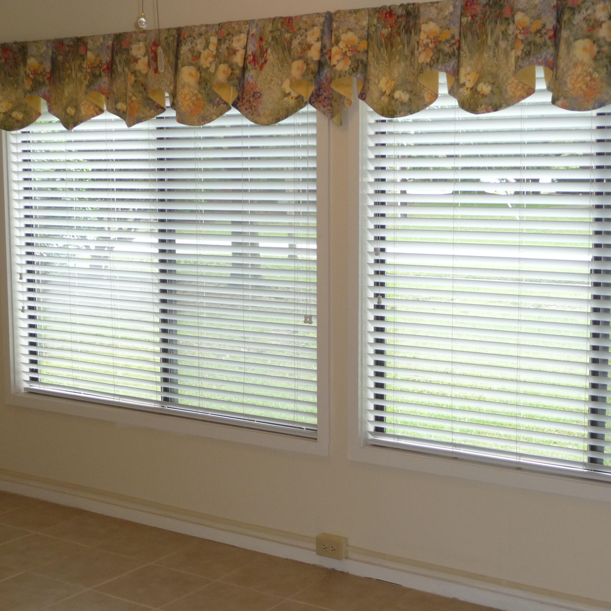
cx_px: 382
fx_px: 1018
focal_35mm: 51
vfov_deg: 33.4
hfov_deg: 33.2
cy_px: 304
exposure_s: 1/30
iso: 160
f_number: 4
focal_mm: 7.1
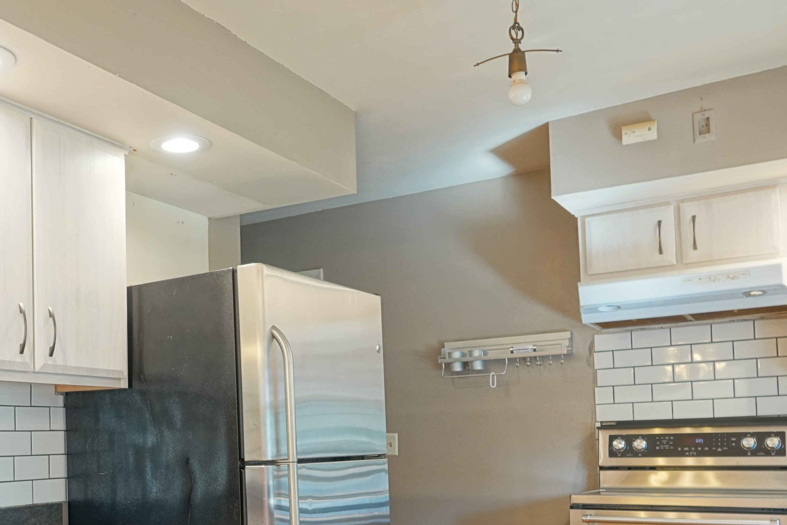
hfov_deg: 46.7
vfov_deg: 32.4
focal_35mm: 40
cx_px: 198
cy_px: 425
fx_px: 874
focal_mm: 8.8
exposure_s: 1/30
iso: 320
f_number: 2.5
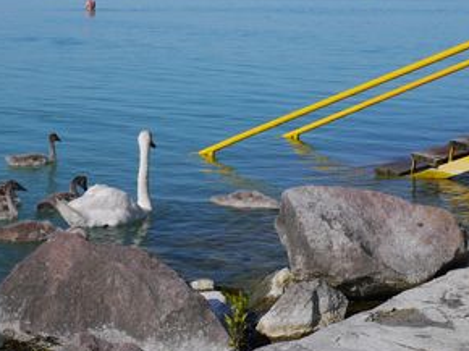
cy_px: 115
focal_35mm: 84
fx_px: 1137
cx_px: 225
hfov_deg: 23.3
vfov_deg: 17.5
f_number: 10
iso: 160
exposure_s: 1/640
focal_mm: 19
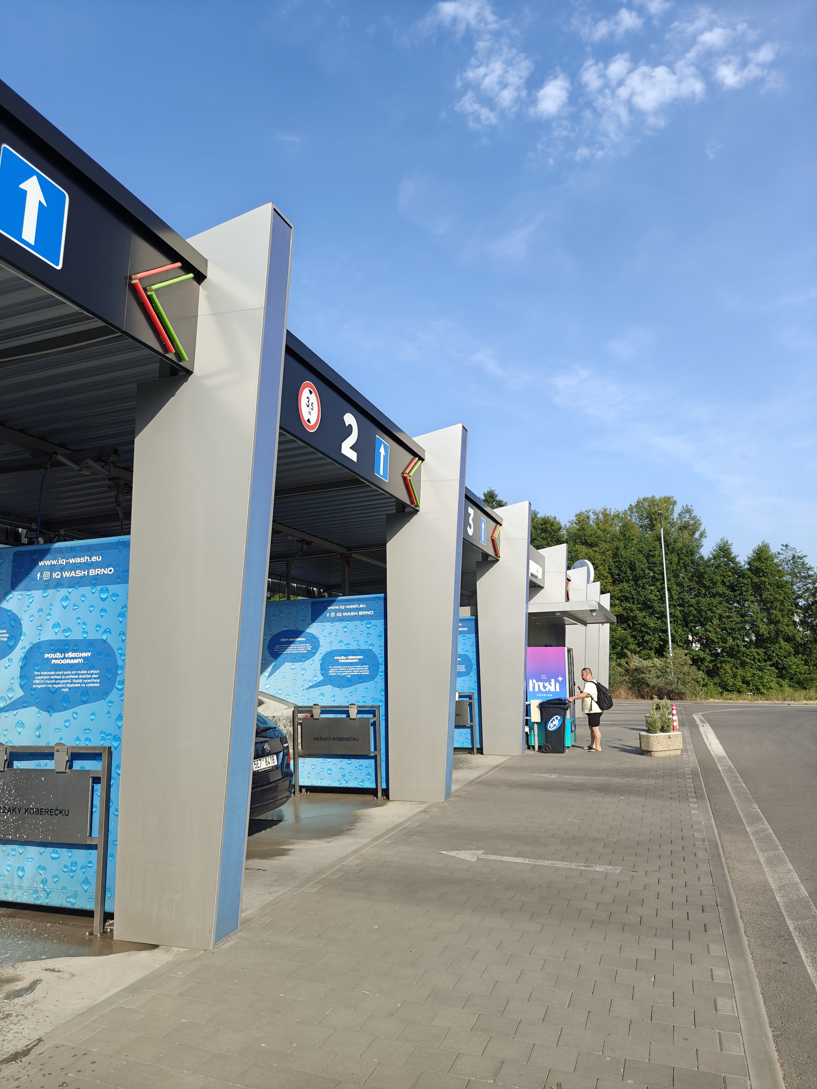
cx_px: 408
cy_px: 544
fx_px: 724
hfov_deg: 58.9
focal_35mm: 23
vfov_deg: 73.9
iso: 50
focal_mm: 6.06
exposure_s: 1/1613
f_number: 1.6
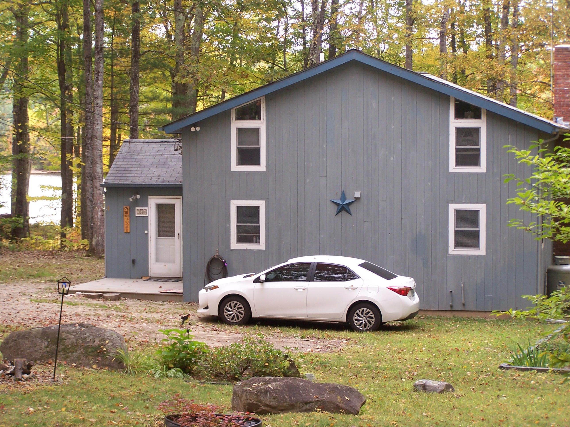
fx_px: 1548
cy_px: 214
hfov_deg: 20.9
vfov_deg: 15.7
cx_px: 285
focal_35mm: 94
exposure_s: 1/90
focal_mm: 15.6
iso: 80
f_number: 3.2
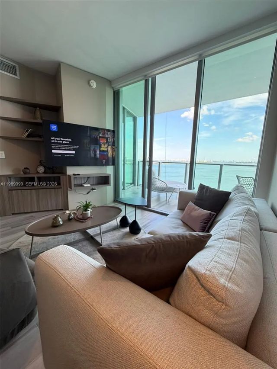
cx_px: 138
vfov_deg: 102.1
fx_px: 149
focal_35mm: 14
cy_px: 184
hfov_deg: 85.7
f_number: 2.2
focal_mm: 2.22
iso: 125
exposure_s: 1/120
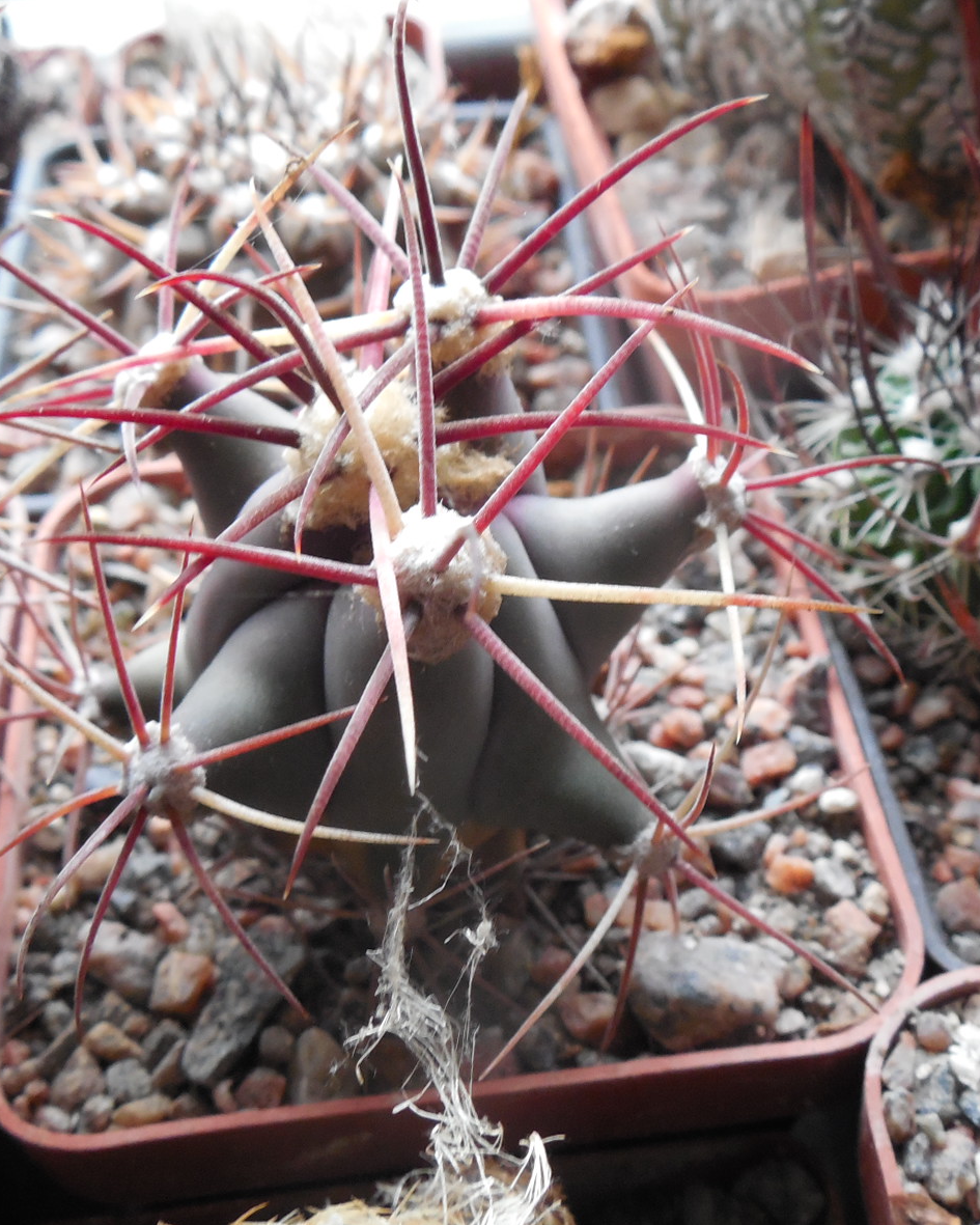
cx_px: 517
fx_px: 1486
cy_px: 613
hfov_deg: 36.5
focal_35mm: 41
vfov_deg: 44.8
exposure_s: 1/20
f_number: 3.6
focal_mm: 5.6
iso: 400
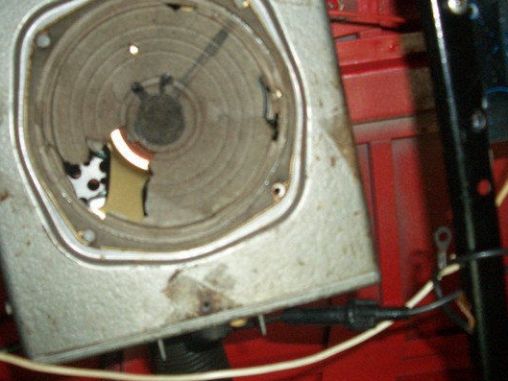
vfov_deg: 33.6
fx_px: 631
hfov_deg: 43.8
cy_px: 202
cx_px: 240
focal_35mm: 43
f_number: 2.6
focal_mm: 5.8
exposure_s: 1/60
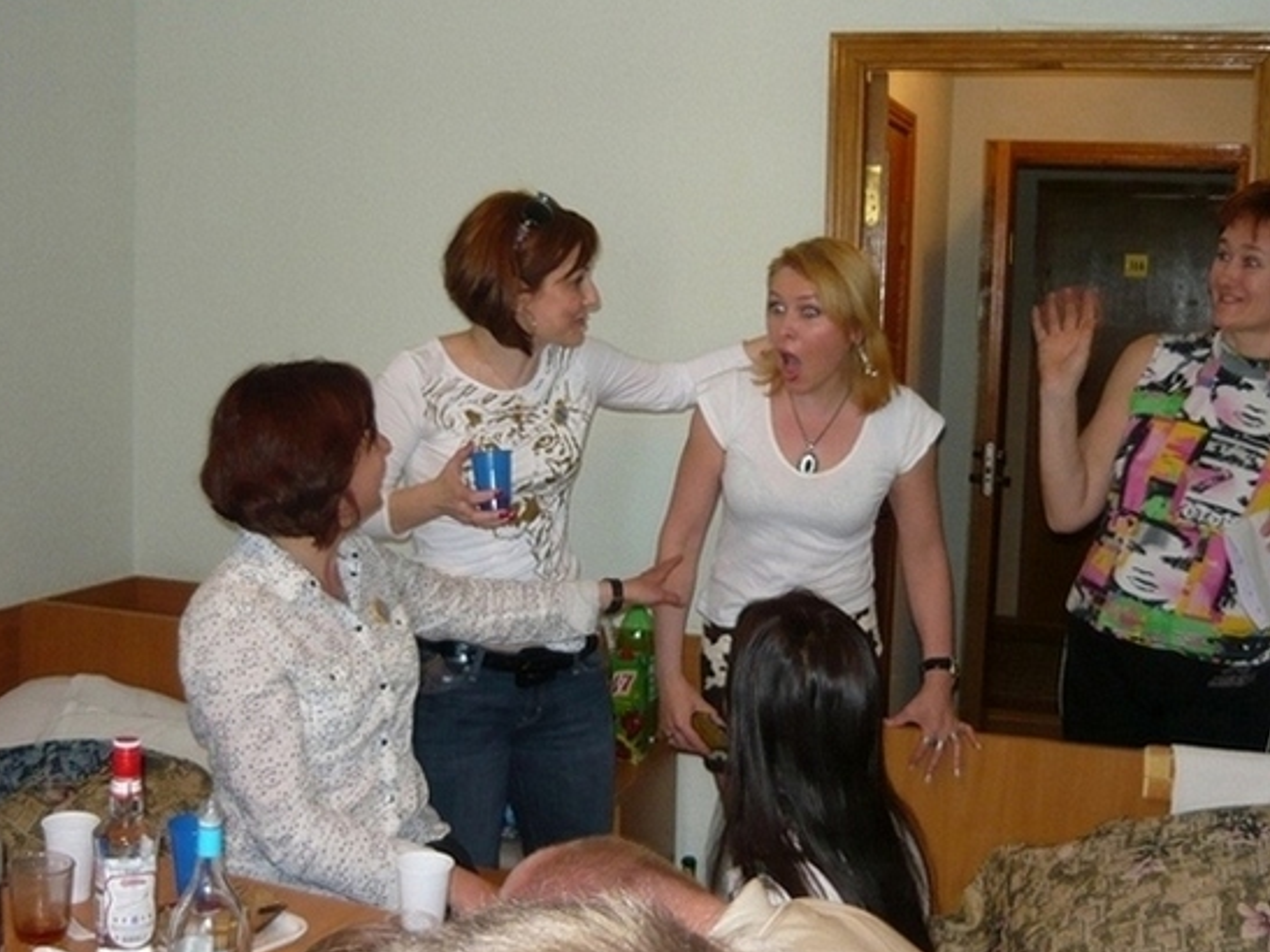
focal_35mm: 43
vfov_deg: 33.6
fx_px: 1577
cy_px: 481
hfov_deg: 43.9
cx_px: 622
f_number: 2.8
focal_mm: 5.5
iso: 160
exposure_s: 1/30
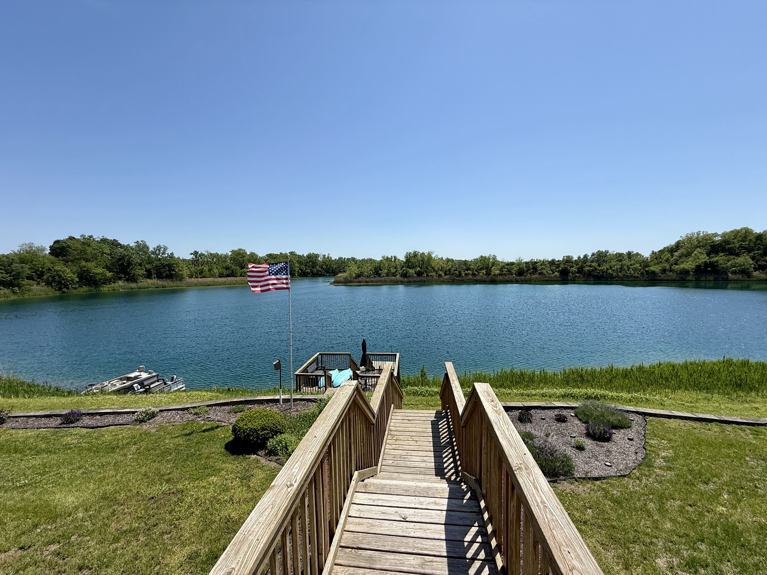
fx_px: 310
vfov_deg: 85.7
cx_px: 384
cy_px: 288
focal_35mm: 14
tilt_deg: -3.3
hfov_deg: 102.1
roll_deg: +0.7
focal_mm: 2.22
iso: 50
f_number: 2.2
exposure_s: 1/3289
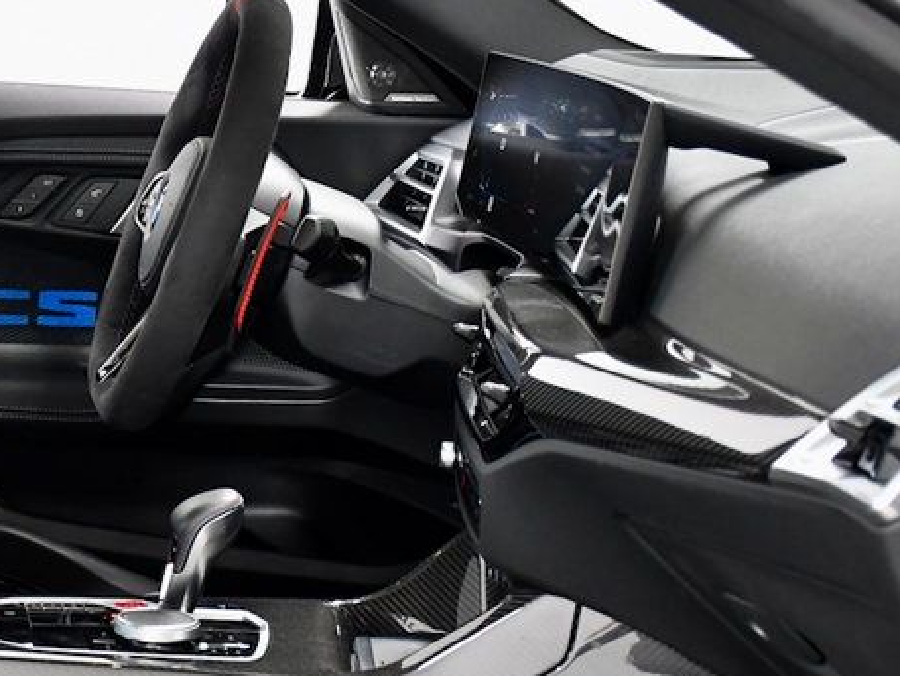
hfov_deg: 17.1
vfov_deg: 13.2
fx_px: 2913
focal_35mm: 112
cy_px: 370
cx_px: -43
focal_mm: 35
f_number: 5.6
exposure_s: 1/100
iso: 2500
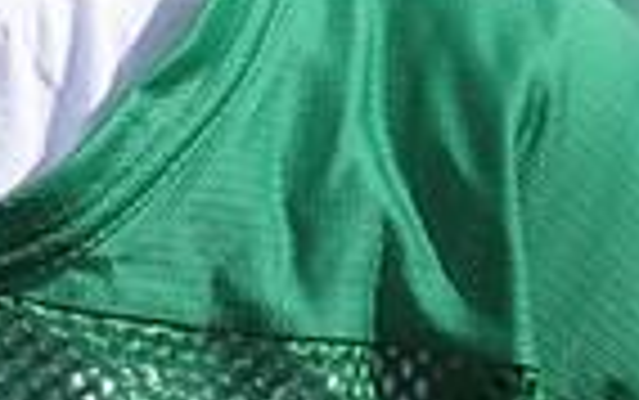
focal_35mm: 2501
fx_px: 43589
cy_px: -276
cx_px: -198
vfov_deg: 0.5
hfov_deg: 0.8
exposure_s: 1/5000
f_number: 4
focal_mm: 400
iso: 640
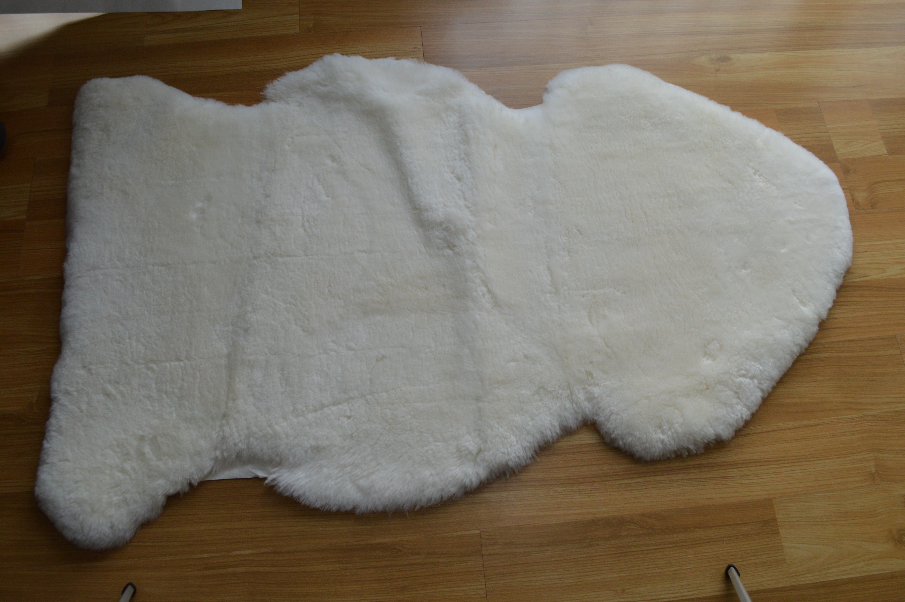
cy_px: 301
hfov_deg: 62.0
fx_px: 753
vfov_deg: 43.5
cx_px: 452
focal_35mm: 30
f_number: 5.6
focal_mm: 20
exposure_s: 1/125
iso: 400
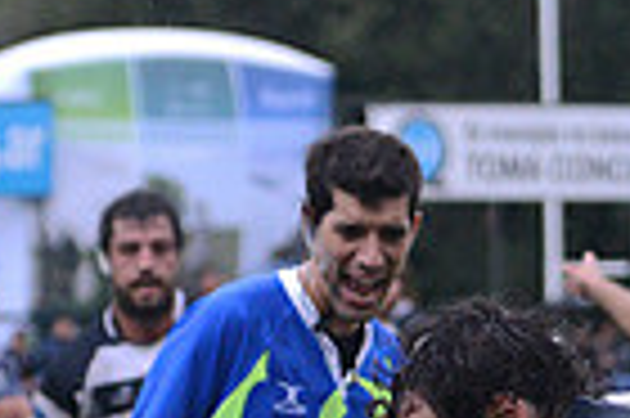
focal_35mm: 414
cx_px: 446
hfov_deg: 5.0
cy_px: 834
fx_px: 7236
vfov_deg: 3.3
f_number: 4
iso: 4000
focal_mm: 100
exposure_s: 1/500
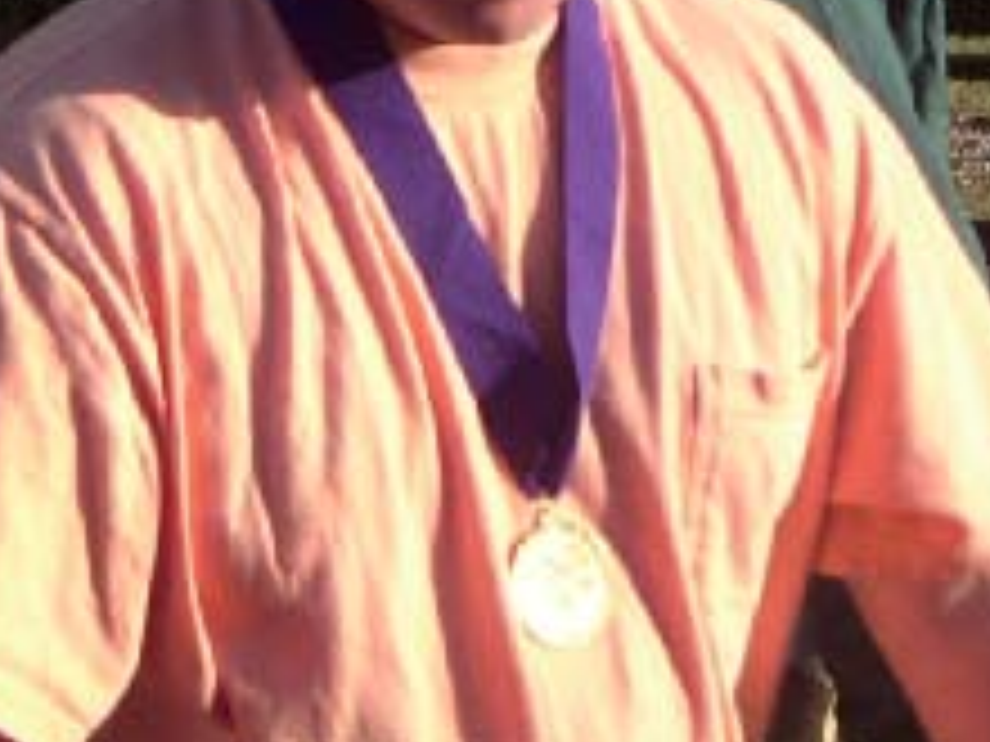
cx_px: 274
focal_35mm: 252
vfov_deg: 5.9
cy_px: -88
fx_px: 7207
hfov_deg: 7.9
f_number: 3.6
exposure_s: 1/380
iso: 50
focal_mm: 17.1
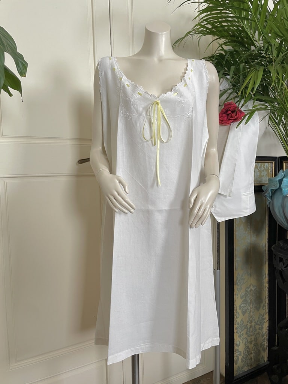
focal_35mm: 26
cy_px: 192
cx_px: 144
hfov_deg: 53.1
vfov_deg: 67.3
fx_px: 288
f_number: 1.6
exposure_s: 1/50
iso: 80
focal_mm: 4.2
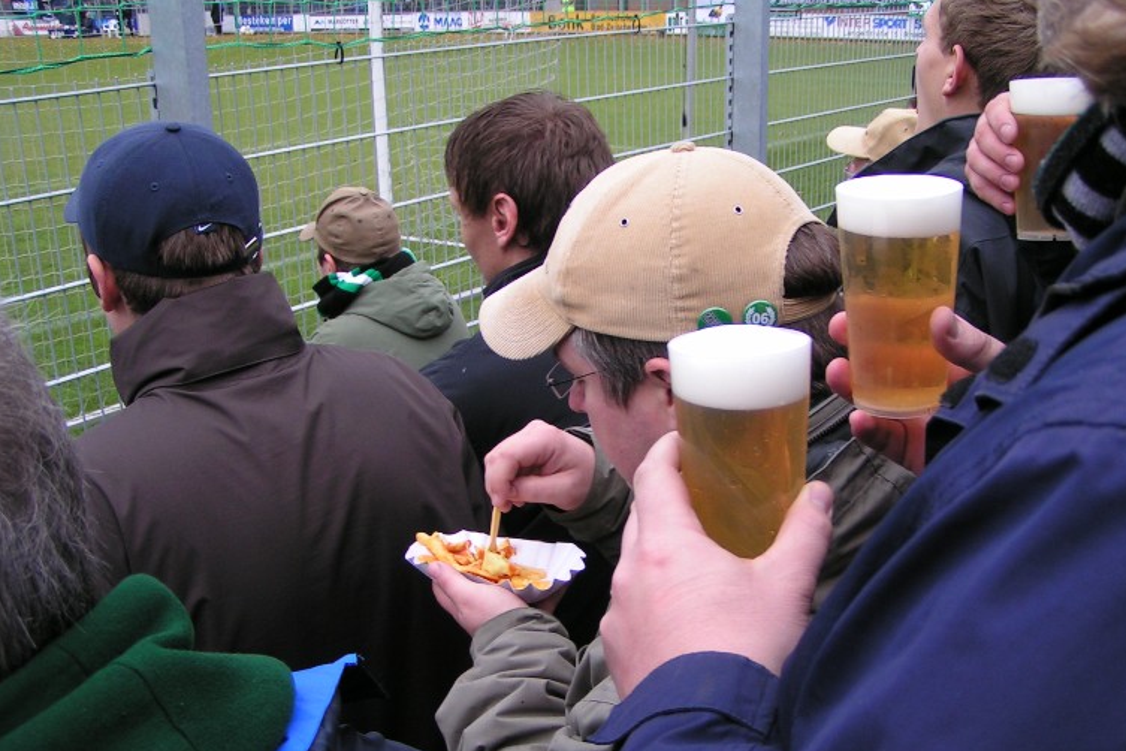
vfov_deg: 31.8
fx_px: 1314
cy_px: 447
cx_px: 586
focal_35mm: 42
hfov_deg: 46.4
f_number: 3.2
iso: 50
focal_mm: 5.8
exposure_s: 1/50
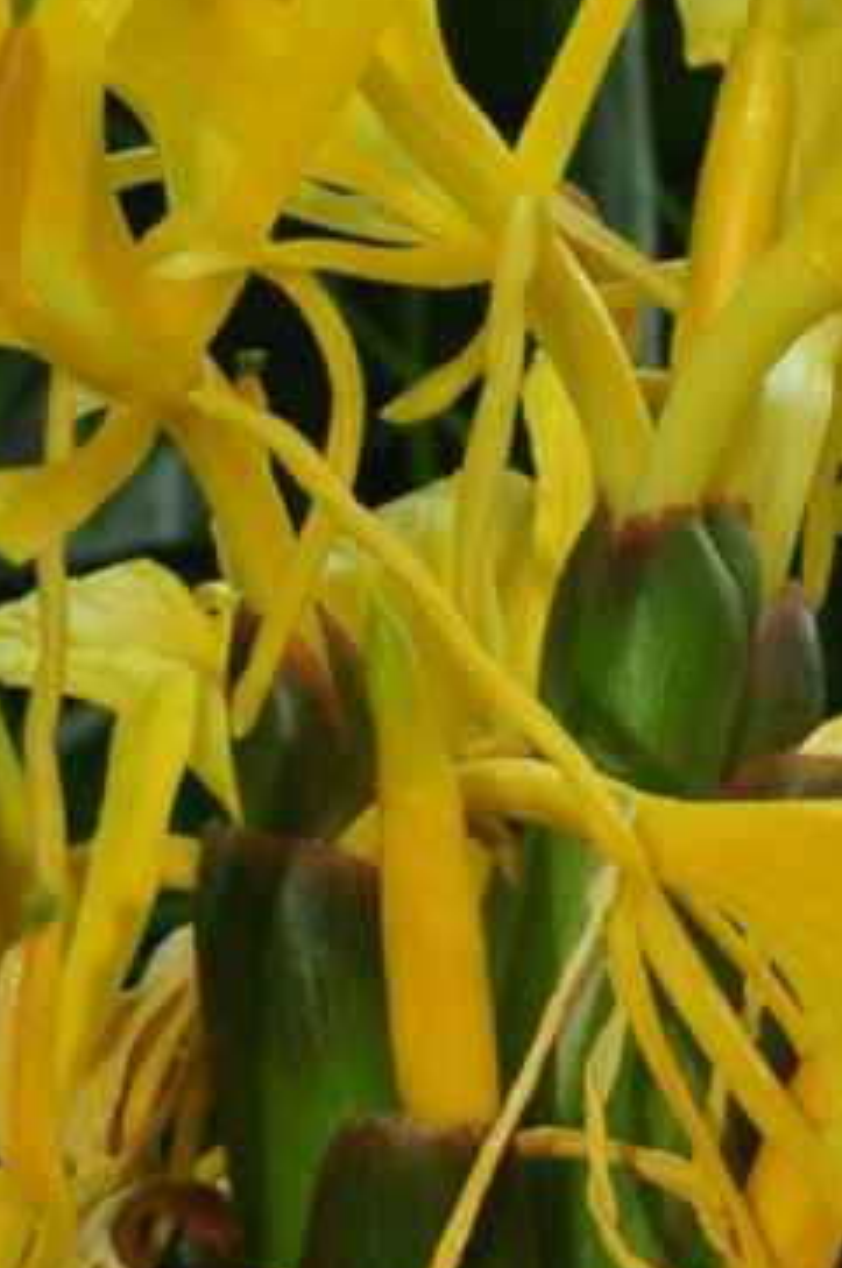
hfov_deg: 7.1
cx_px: 418
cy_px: 1783
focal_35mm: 193
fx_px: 6790
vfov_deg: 10.4
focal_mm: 22
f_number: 14
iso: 1000
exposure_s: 1/60
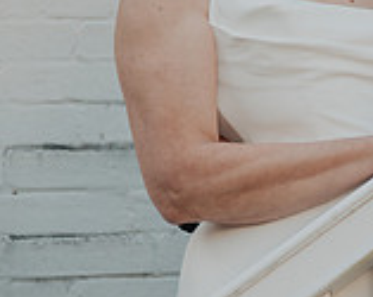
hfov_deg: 5.7
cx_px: 549
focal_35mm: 335
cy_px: -38
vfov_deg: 4.6
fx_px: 3691
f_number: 4
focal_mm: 92
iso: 250
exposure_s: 1/320
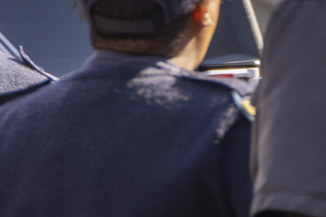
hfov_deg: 0.6
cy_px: 105
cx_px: 125
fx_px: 30261
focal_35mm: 3342
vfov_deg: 0.4
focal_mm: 560
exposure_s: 1/50
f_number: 8
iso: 160
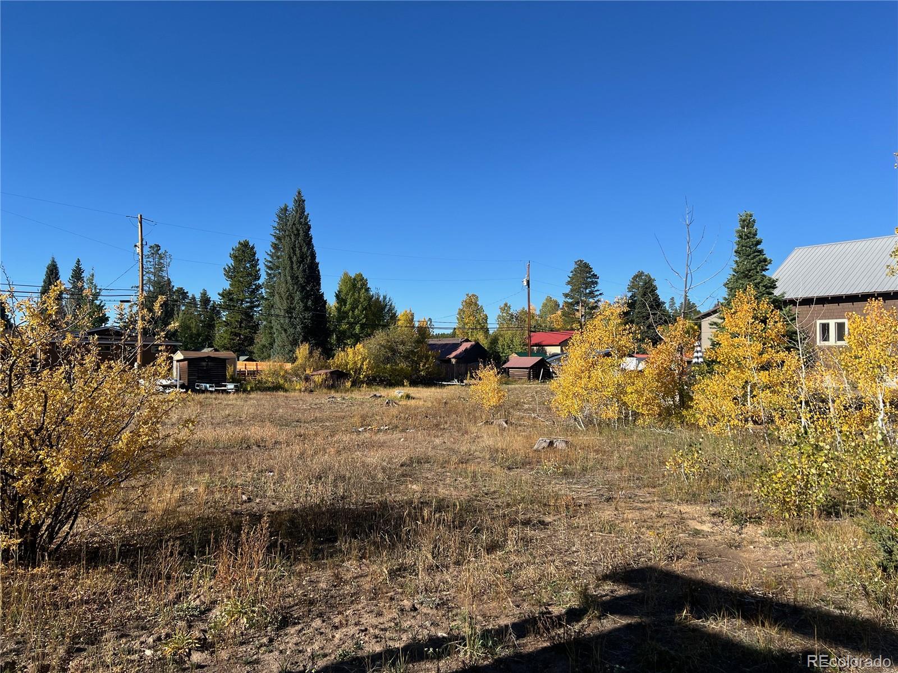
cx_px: 449
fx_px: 674
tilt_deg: +2.3
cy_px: 336
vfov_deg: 53.1
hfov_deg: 67.3
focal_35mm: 26
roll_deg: +0.1
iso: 50
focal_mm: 5.7
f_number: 1.5
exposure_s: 1/3356
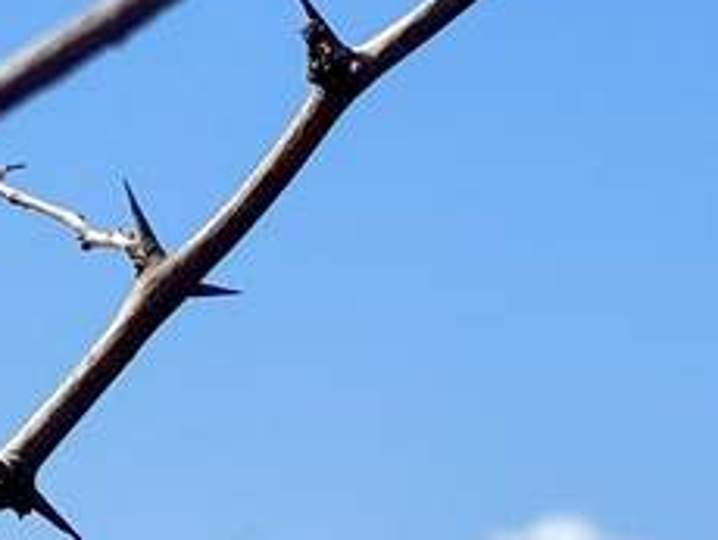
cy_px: 665
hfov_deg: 4.6
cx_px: 56
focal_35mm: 428
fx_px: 8887
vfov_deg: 3.5
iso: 25
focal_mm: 9
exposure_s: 1/1468
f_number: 2.8
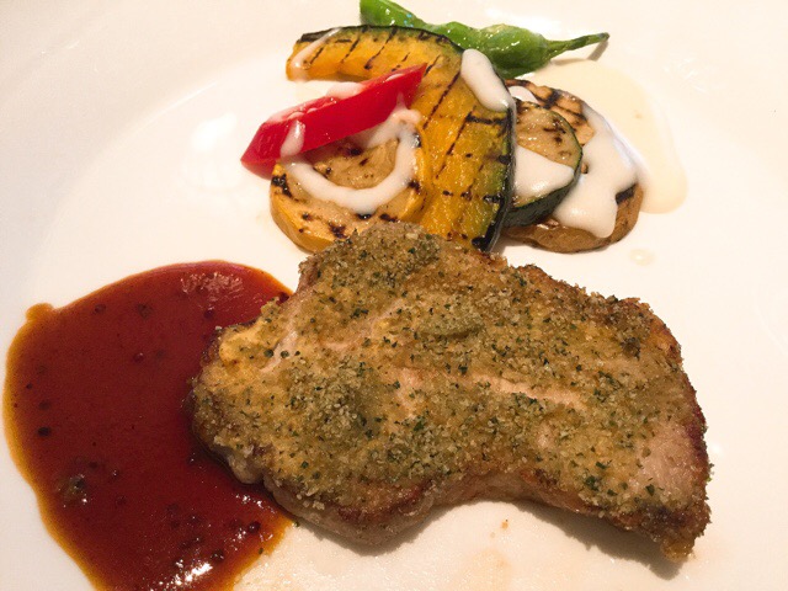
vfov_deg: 45.4
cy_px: 296
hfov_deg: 58.4
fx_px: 706
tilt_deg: -52.6
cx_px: 394
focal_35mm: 31
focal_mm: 3.3
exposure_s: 1/30
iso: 160
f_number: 2.4
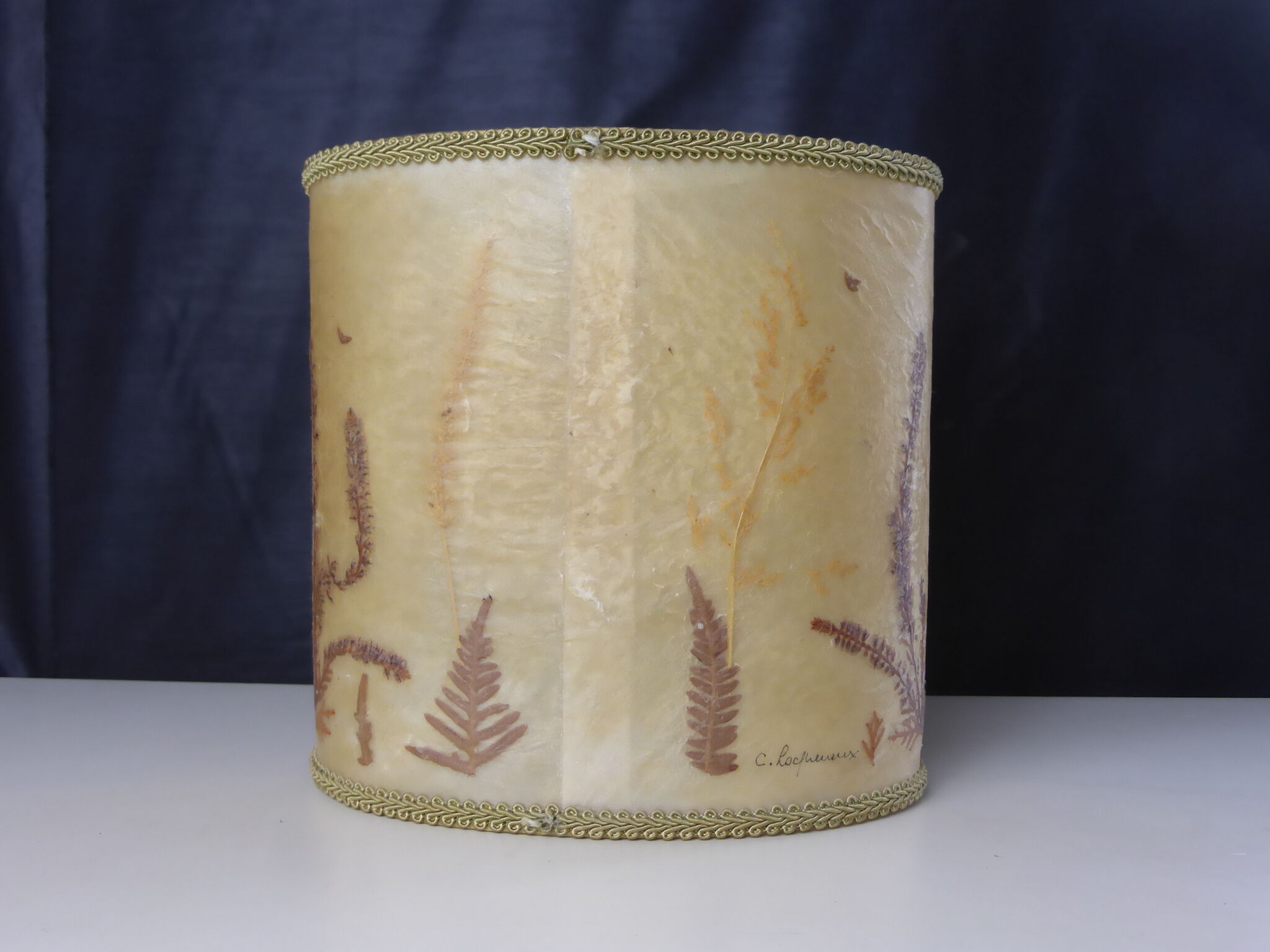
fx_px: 1431
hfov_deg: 47.9
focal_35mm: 39
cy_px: 476
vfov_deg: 36.8
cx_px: 635
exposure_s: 1/60
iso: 200
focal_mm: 6.9
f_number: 3.9
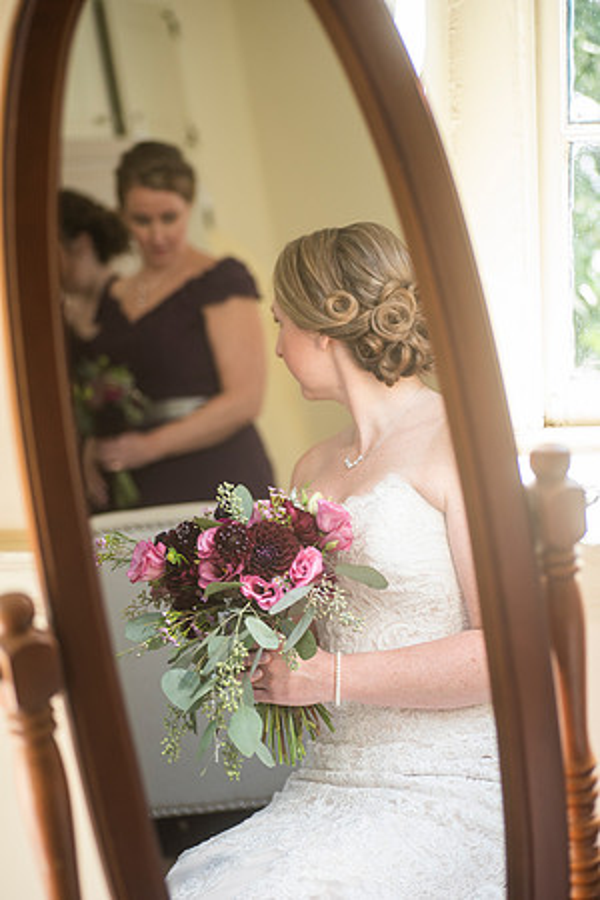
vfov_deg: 22.6
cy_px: 450
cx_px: 300
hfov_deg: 15.2
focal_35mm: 90
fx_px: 2250
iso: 640
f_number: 3
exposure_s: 1/400
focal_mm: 90
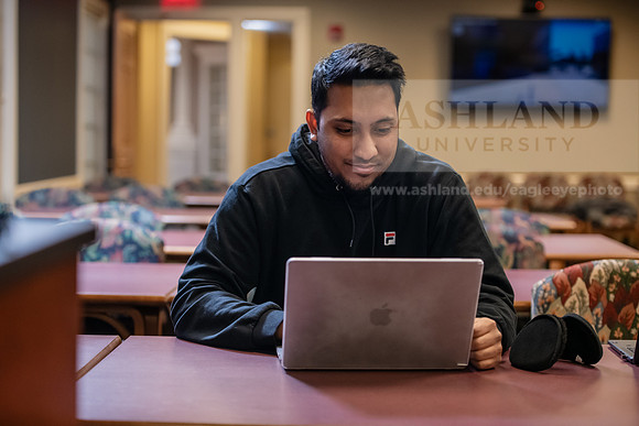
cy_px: 213
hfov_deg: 28.8
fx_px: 1243
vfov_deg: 19.5
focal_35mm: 70
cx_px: 320
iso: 2000
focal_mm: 70
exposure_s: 1/250
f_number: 2.8
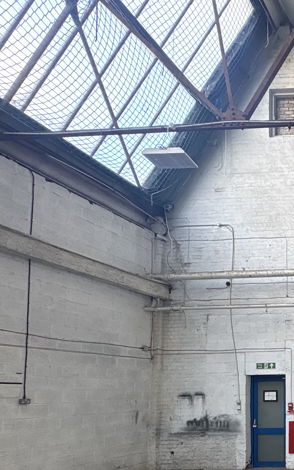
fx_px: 410
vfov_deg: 56.0
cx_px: 433
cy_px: 366
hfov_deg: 27.8
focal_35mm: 32
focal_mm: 2.22
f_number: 2.2
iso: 125
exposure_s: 1/99
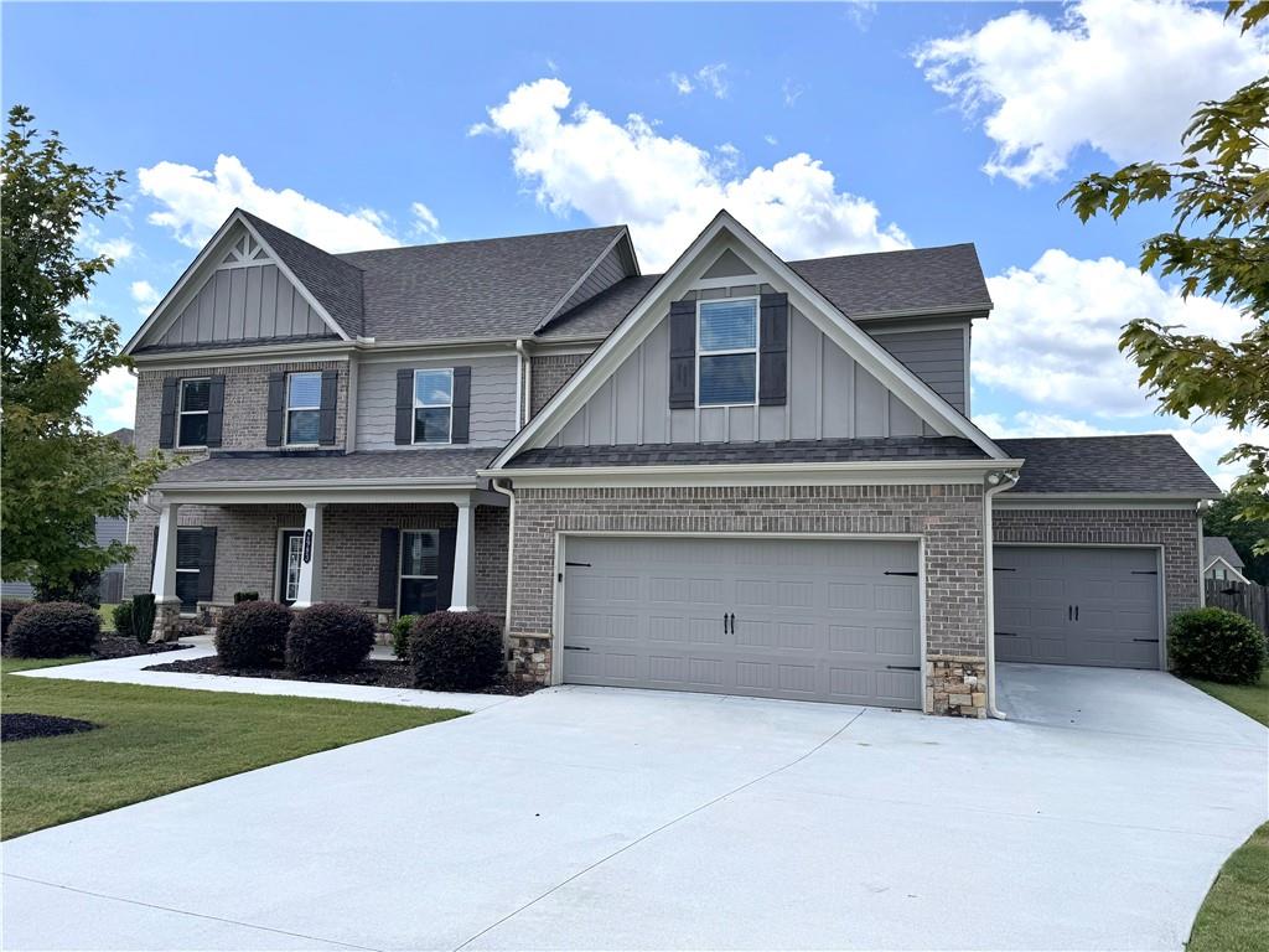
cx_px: 634
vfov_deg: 56.8
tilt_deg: +4.1
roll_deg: -0.9
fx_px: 880
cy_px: 476
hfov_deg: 71.6
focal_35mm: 24
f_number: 1.78
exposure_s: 1/4310
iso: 80
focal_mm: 6.76
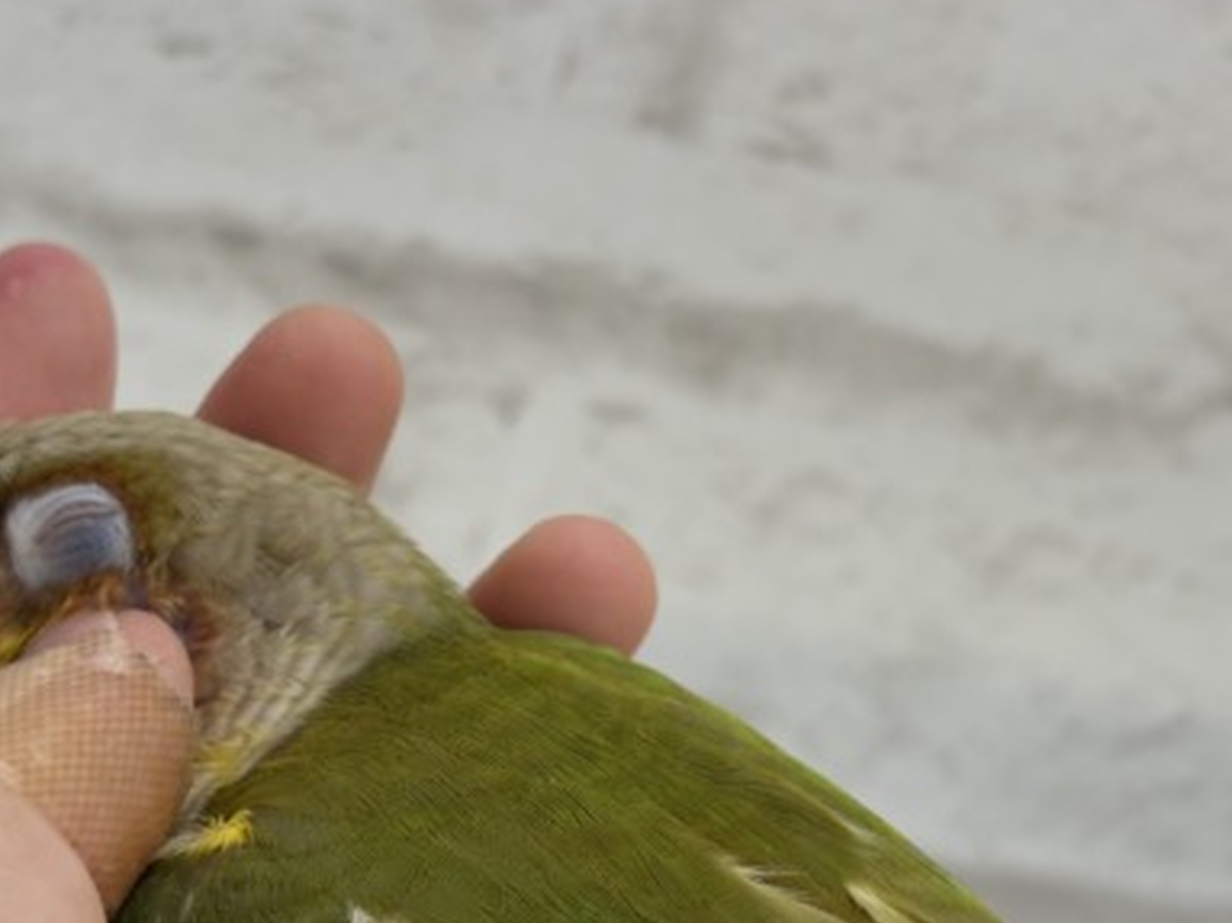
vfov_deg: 16.9
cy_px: 576
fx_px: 3095
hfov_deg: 22.5
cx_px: 611
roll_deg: -13.2
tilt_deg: -13.7
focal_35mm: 87
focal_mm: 5.96
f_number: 1.6
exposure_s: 1/100
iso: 80
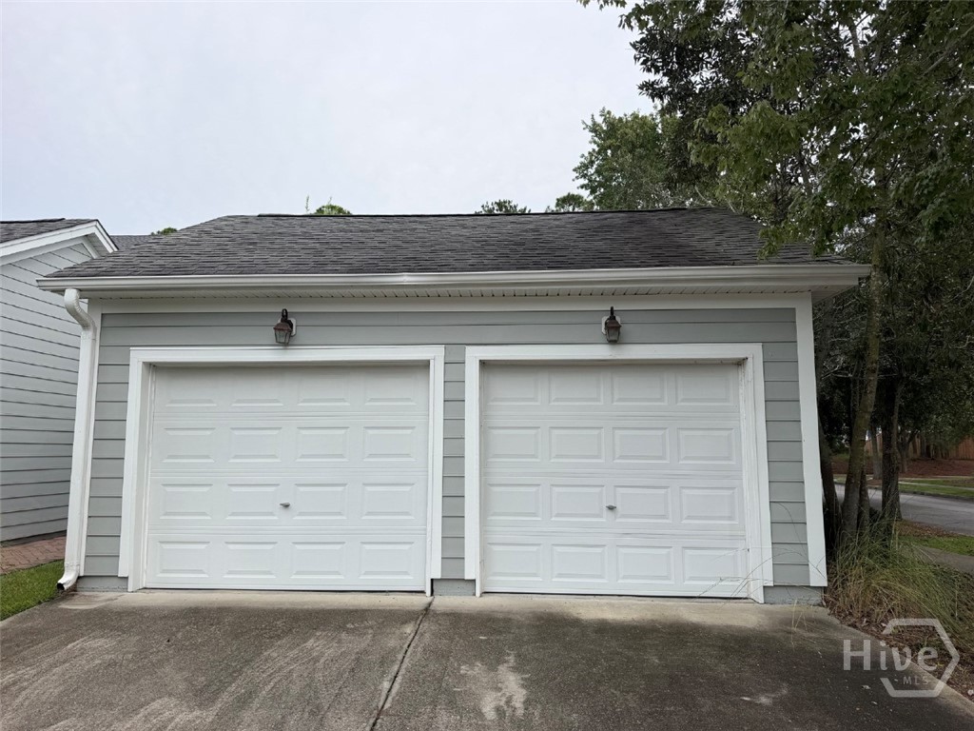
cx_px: 487
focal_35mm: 24
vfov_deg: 56.8
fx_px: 675
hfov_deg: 71.6
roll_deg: -0.4
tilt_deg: +6.4
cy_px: 366
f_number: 1.78
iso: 80
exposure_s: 1/2232
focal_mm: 6.76
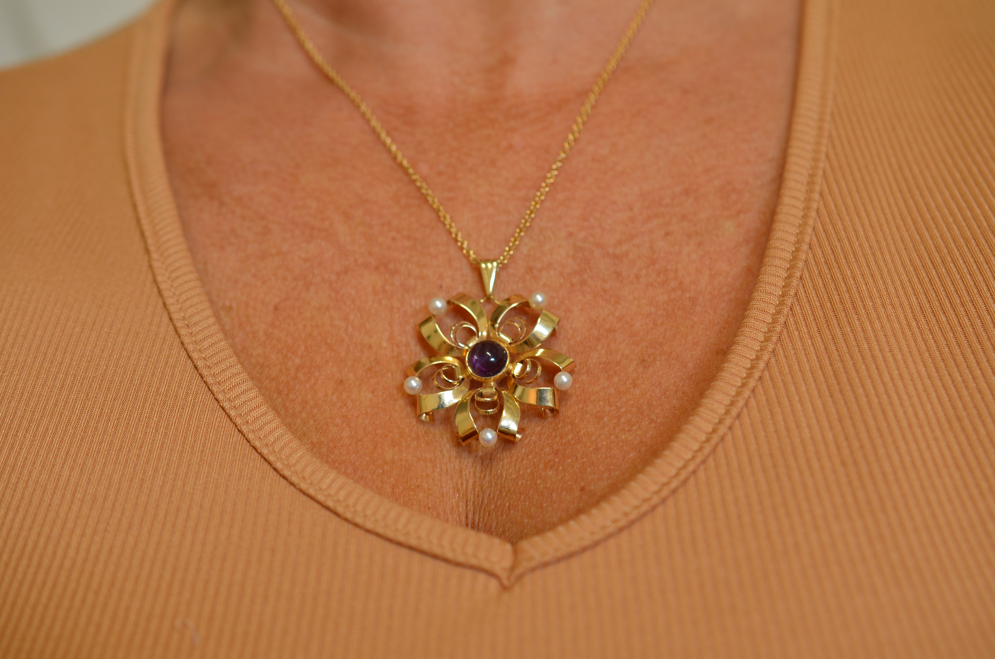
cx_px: 498
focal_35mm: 60
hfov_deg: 33.5
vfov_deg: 22.5
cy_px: 330
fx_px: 1655
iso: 400
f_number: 4.5
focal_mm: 40
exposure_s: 1/80
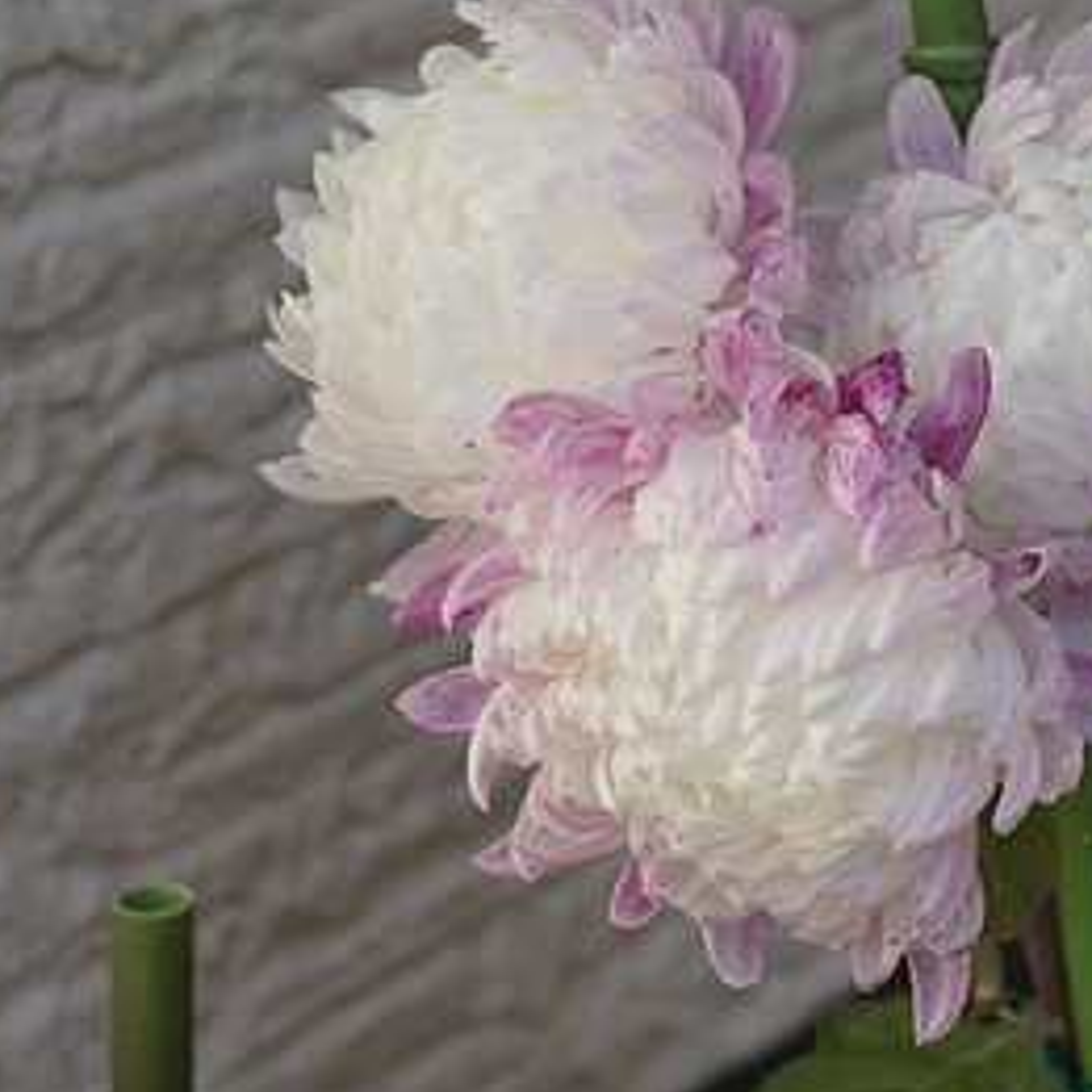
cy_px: 423
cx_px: 816
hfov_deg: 13.9
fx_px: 4461
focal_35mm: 125
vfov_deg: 13.9
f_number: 7.1
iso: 100
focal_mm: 50
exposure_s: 1/125
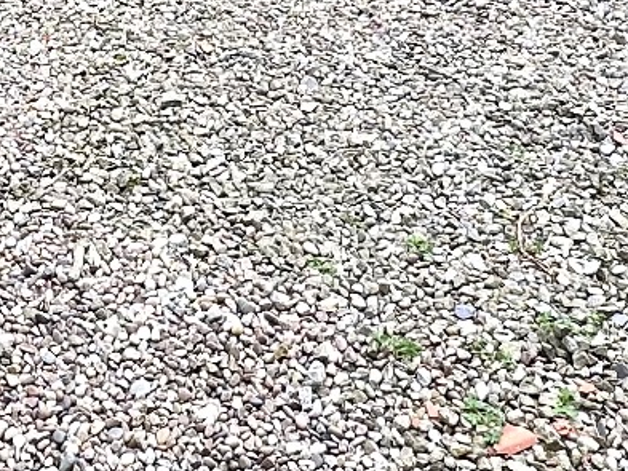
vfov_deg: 18.9
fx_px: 1325
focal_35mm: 73
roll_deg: +2.8
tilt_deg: -23.3
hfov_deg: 25.5
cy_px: -123
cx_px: 18
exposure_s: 1/270
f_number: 2.2
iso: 40
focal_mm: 2.22
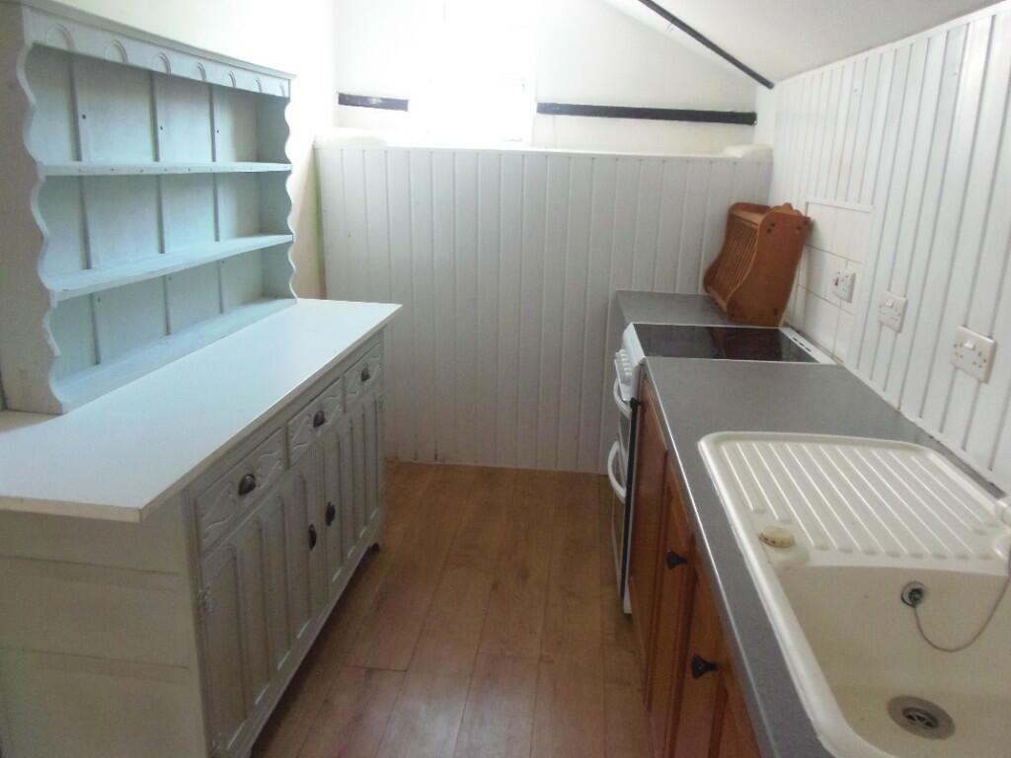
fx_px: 701
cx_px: 506
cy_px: 379
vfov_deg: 56.8
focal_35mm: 24
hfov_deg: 71.6
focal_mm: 4.3
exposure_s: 1/15
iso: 500
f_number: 2.9
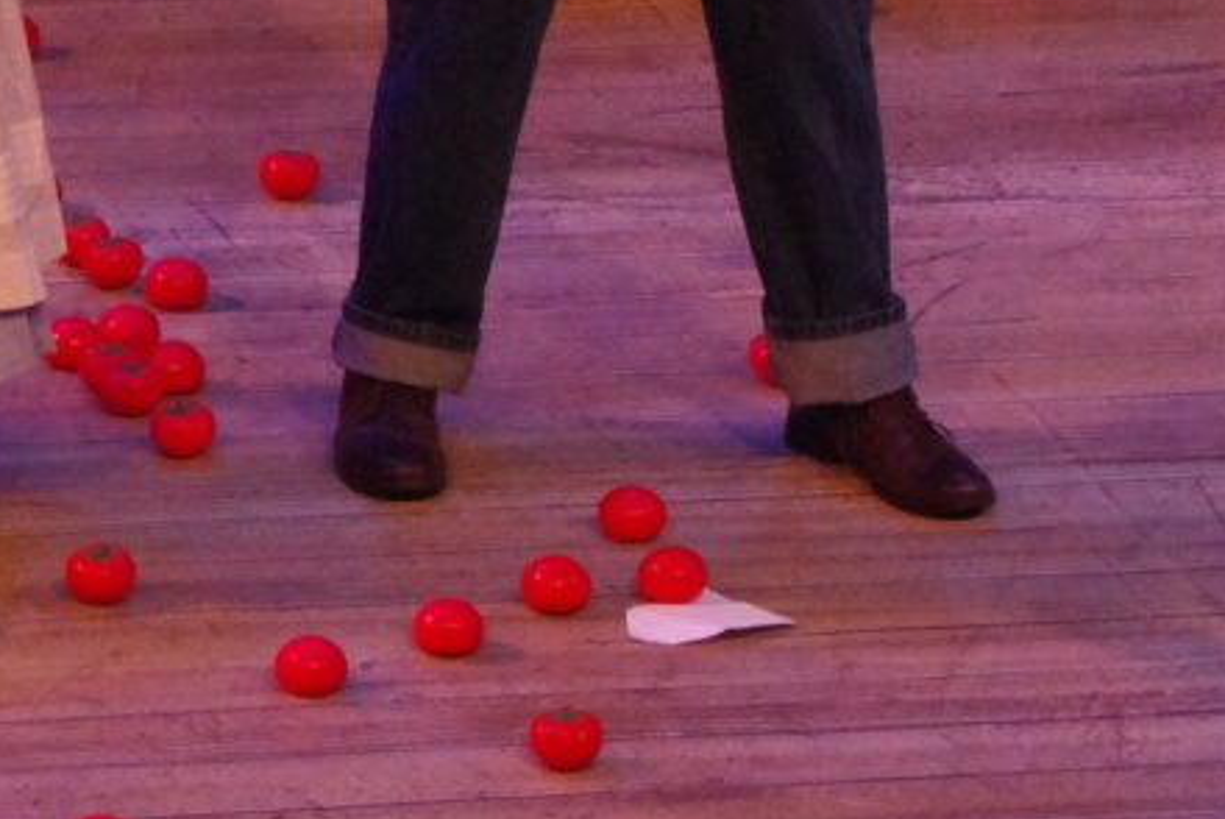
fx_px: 9738
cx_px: -11
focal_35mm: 286
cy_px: -535
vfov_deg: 4.8
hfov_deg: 7.2
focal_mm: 55
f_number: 8
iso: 6400
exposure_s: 1/400
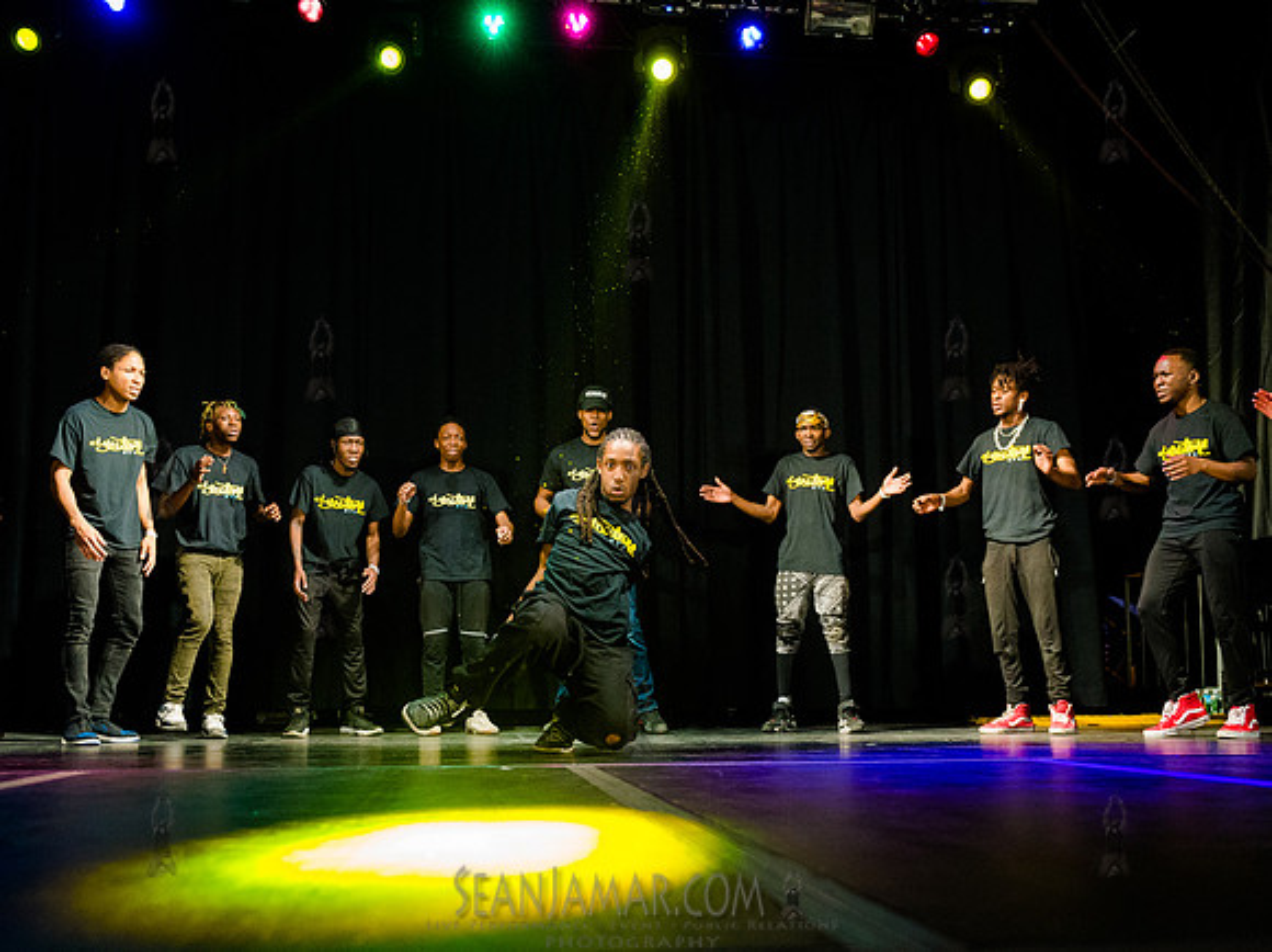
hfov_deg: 53.8
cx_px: 614
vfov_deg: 41.6
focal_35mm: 34
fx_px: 1253
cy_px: 521
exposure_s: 1/1000
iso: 4000
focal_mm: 27
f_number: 2.8
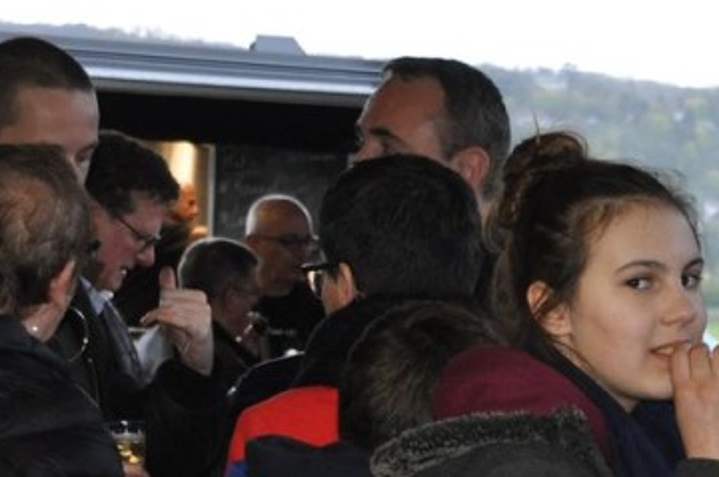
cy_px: 527
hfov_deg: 14.0
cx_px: 689
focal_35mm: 145
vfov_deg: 9.3
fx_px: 2892
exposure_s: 1/60
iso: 800
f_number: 4.5
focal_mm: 34
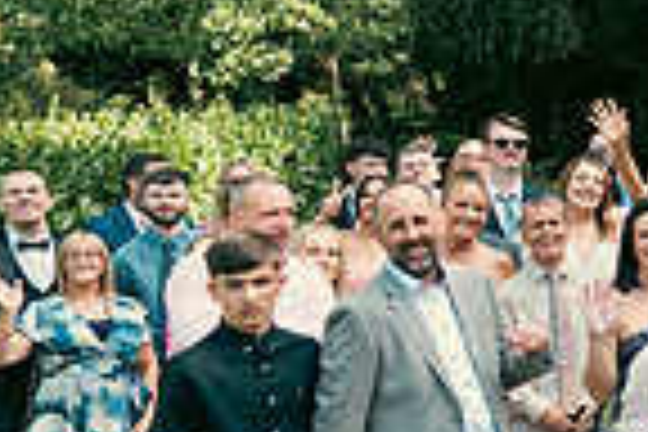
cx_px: 1224
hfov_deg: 16.8
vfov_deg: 14.1
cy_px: 178
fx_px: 1746
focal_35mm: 97
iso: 320
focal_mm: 24
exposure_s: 1/250
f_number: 5
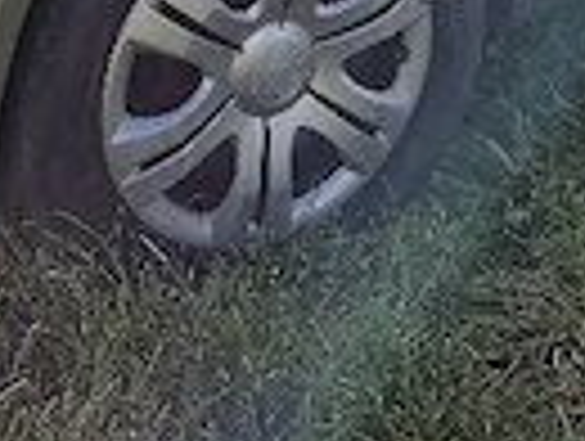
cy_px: -544
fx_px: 1795
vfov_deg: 11.9
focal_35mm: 106
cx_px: 374
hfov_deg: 18.5
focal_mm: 5.4
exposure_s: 1/833
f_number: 1.8
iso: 25
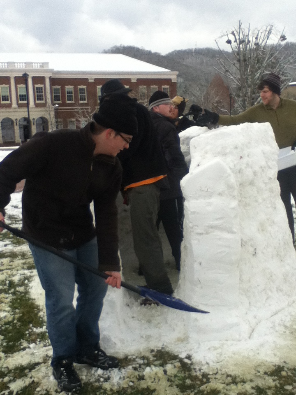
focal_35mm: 32
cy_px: 198
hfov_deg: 44.2
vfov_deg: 56.8
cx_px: 148
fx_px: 365
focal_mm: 3.85
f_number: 2.4
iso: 80
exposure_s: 1/624
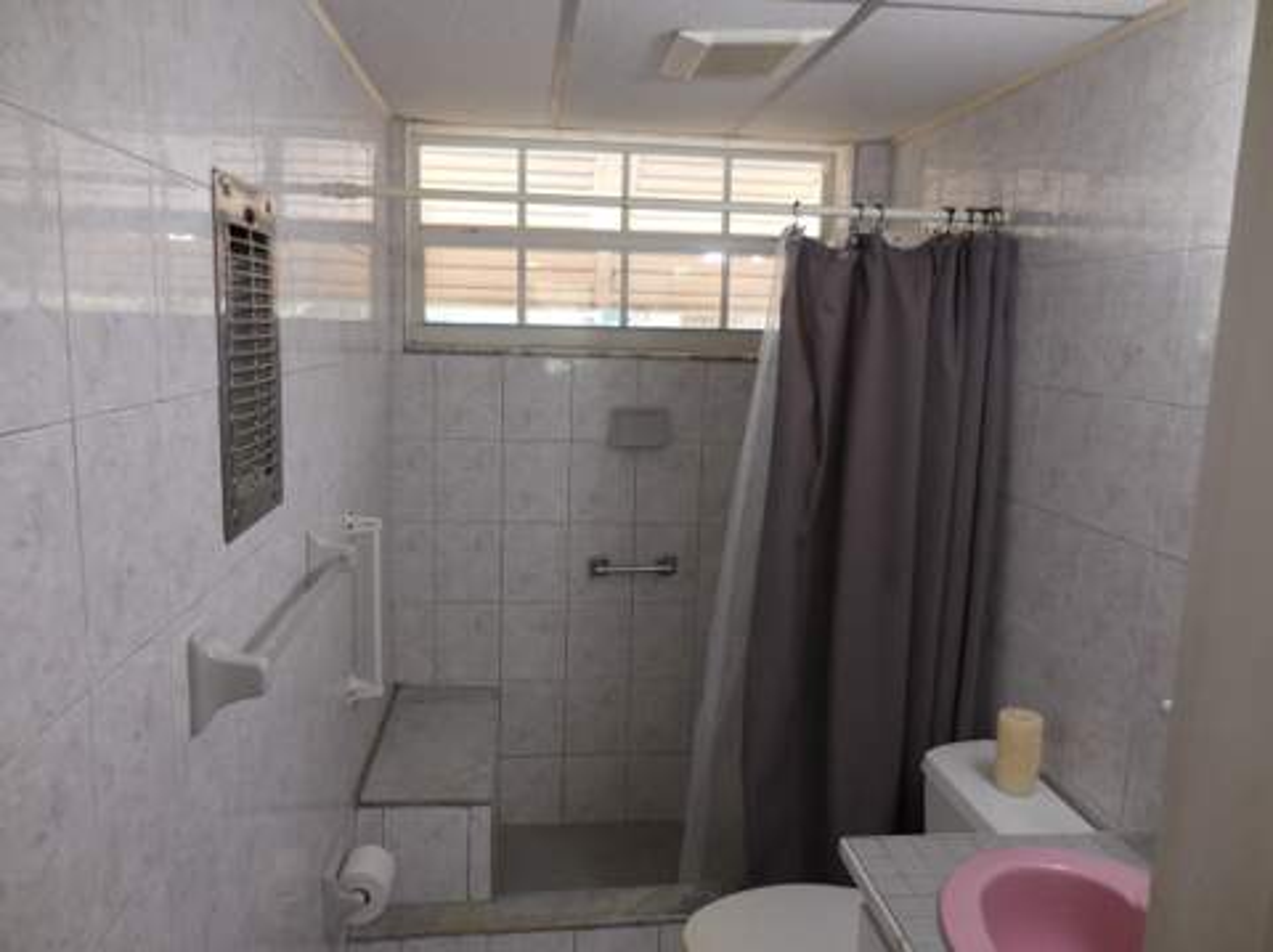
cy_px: 476
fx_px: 918
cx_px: 636
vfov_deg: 54.8
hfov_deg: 69.4
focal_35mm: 25
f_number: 3.3
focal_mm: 4.5
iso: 140
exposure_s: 1/30
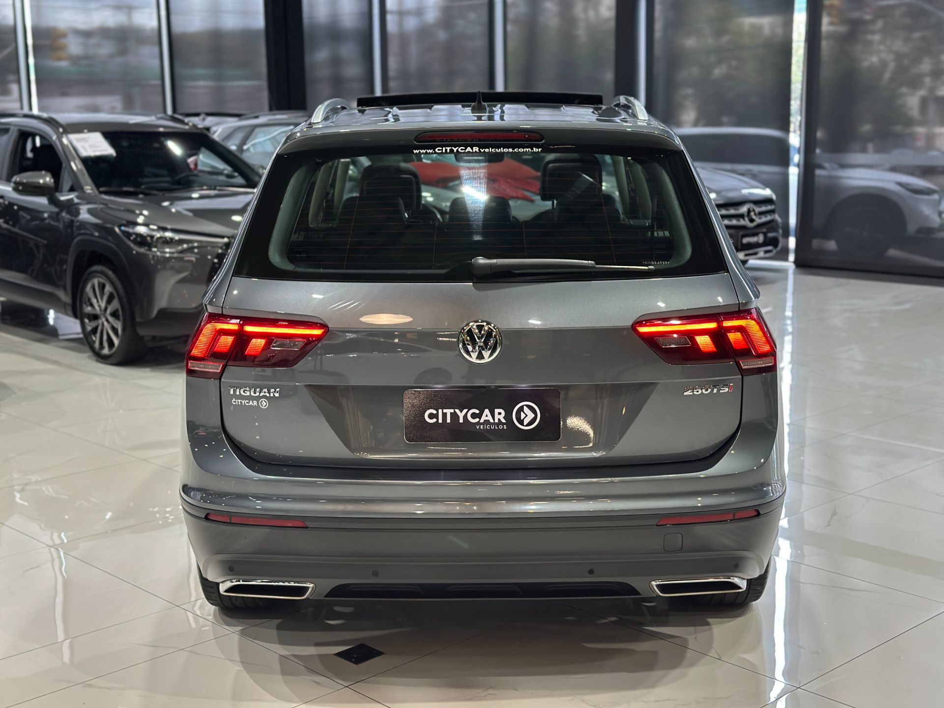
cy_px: 354
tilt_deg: -11.0
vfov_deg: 30.3
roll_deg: +0.5
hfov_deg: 39.7
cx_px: 472
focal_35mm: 48
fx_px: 1309
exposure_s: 1/120
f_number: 1.78
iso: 250
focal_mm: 6.86
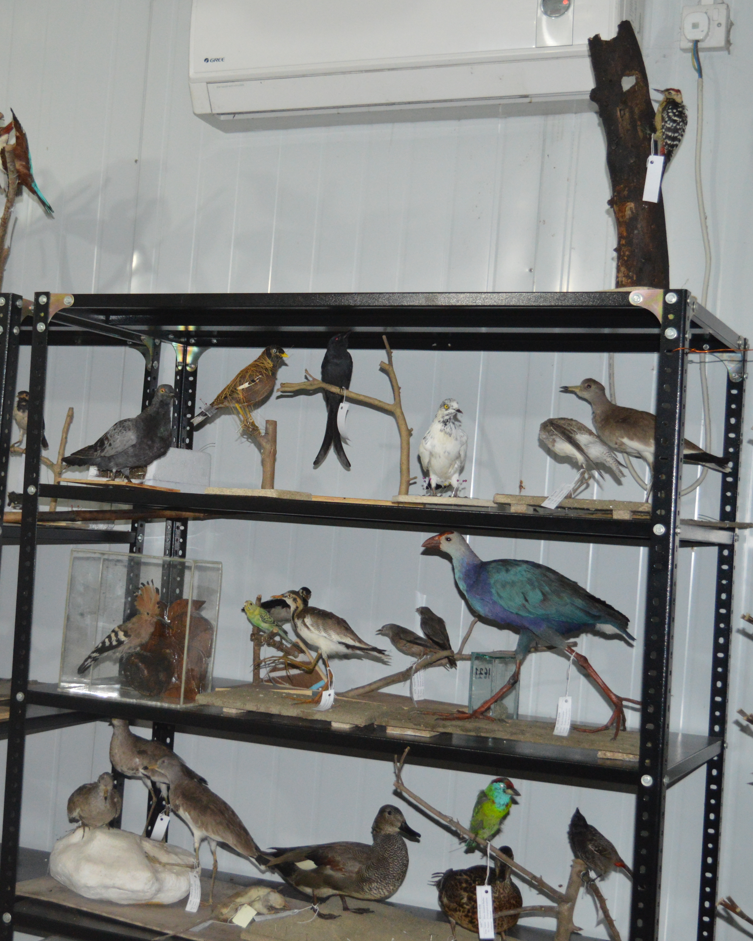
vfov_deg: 33.6
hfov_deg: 26.8
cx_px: 199
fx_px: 1560
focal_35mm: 56
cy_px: 471
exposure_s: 1/60
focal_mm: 26
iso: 1800
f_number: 4
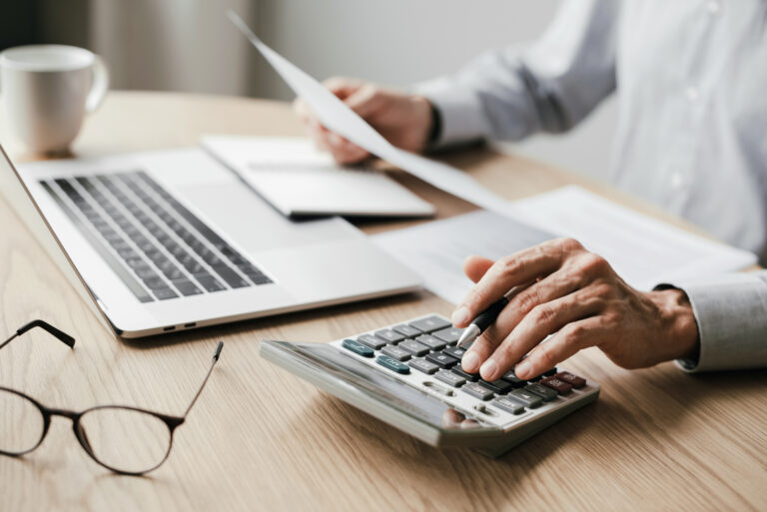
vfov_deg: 27.0
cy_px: 256
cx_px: 384
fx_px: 1066
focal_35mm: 50
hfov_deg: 39.6
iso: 250
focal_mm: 50
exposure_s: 1/320
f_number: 3.2
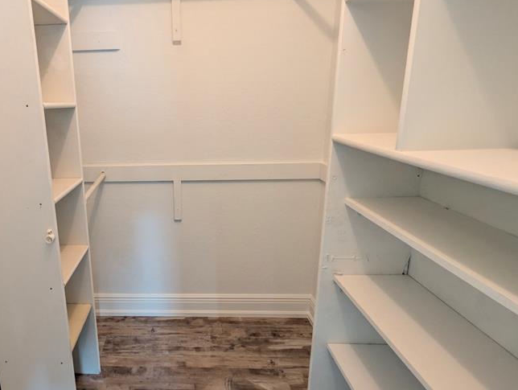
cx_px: 162
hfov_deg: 81.0
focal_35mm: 19
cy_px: 171
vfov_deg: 68.6
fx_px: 285
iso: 109
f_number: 1.7
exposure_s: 1/24
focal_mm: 2.02
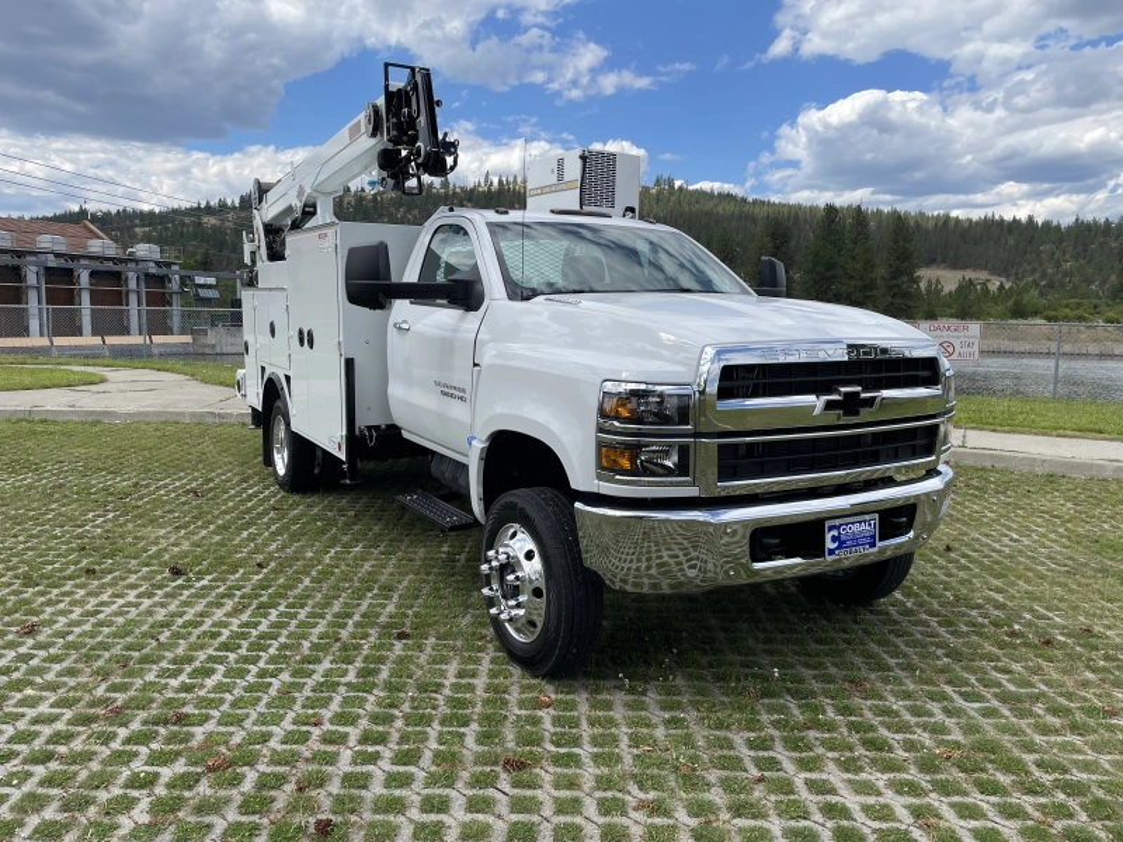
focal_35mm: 26
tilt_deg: -6.9
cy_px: 421
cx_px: 562
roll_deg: -0.8
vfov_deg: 53.1
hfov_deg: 67.3
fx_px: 843
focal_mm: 4.2
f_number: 1.6
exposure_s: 1/3205
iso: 32
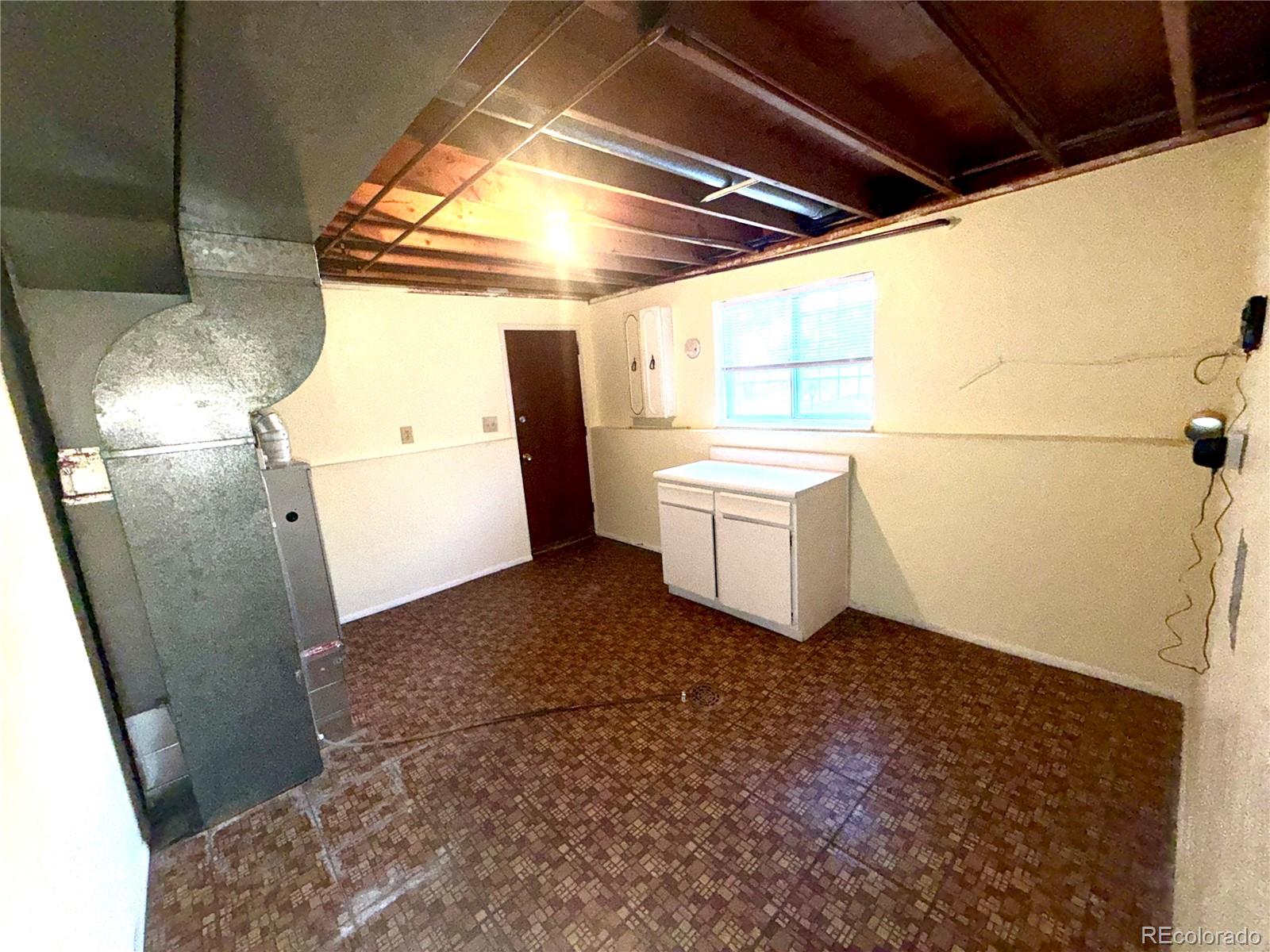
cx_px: 635
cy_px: 476
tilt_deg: -10.5
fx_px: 514
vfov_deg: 85.7
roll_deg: +4.5
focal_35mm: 14
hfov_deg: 102.1
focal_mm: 2.22
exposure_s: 1/60
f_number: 2.2
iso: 80
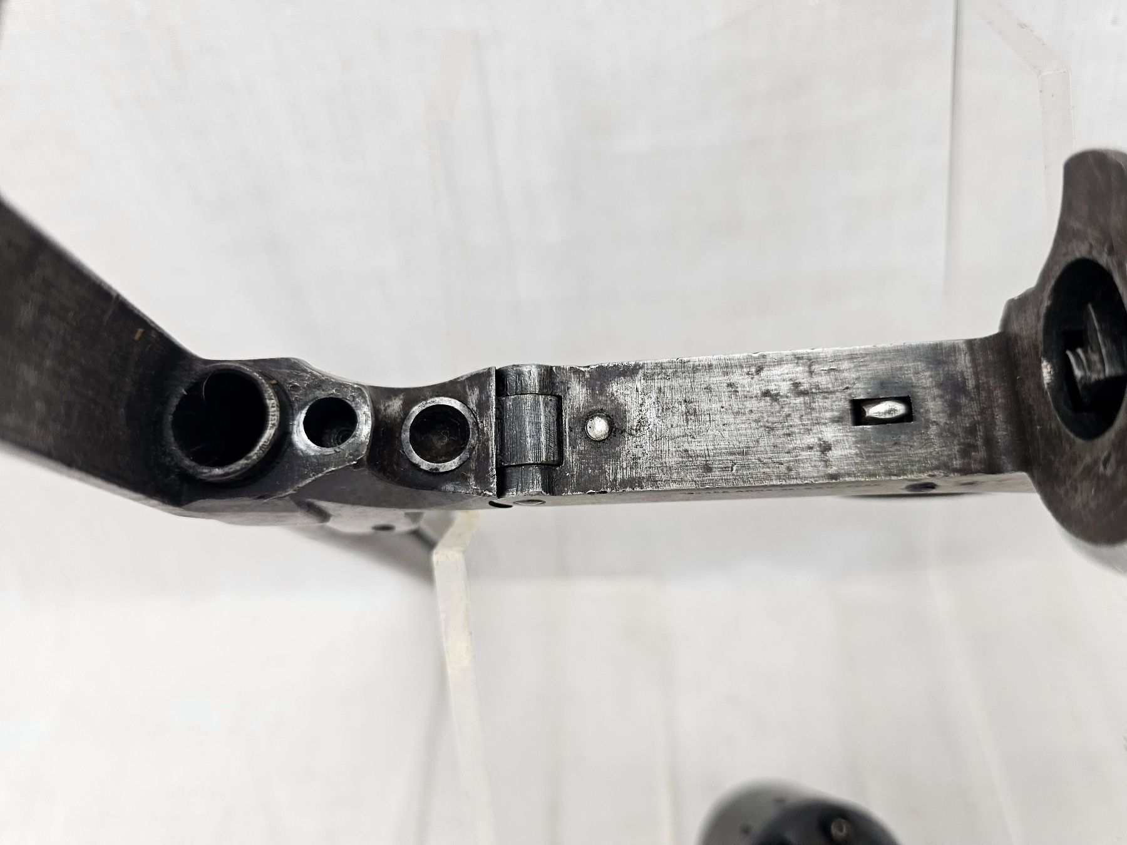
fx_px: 749
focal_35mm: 23
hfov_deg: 73.9
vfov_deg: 58.9
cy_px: 422
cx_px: 564
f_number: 1.7
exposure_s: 1/100
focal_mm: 6.3
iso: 64
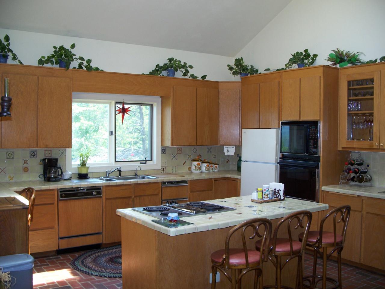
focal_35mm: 37
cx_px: 192
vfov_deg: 38.7
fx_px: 412
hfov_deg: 50.1
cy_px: 144
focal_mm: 7.8
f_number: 2.8
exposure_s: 1/60
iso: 125
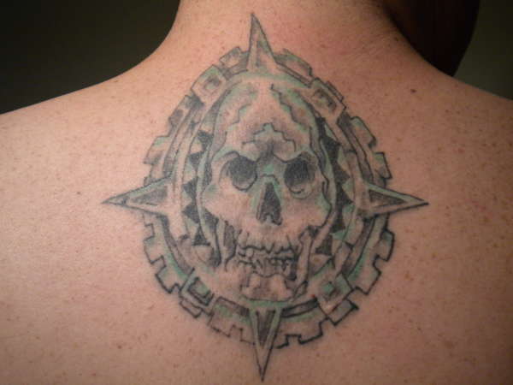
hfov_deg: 45.8
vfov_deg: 35.1
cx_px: 256
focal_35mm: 41
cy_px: 192
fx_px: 608
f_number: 3.5
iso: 353
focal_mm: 7.4
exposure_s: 1/57.8
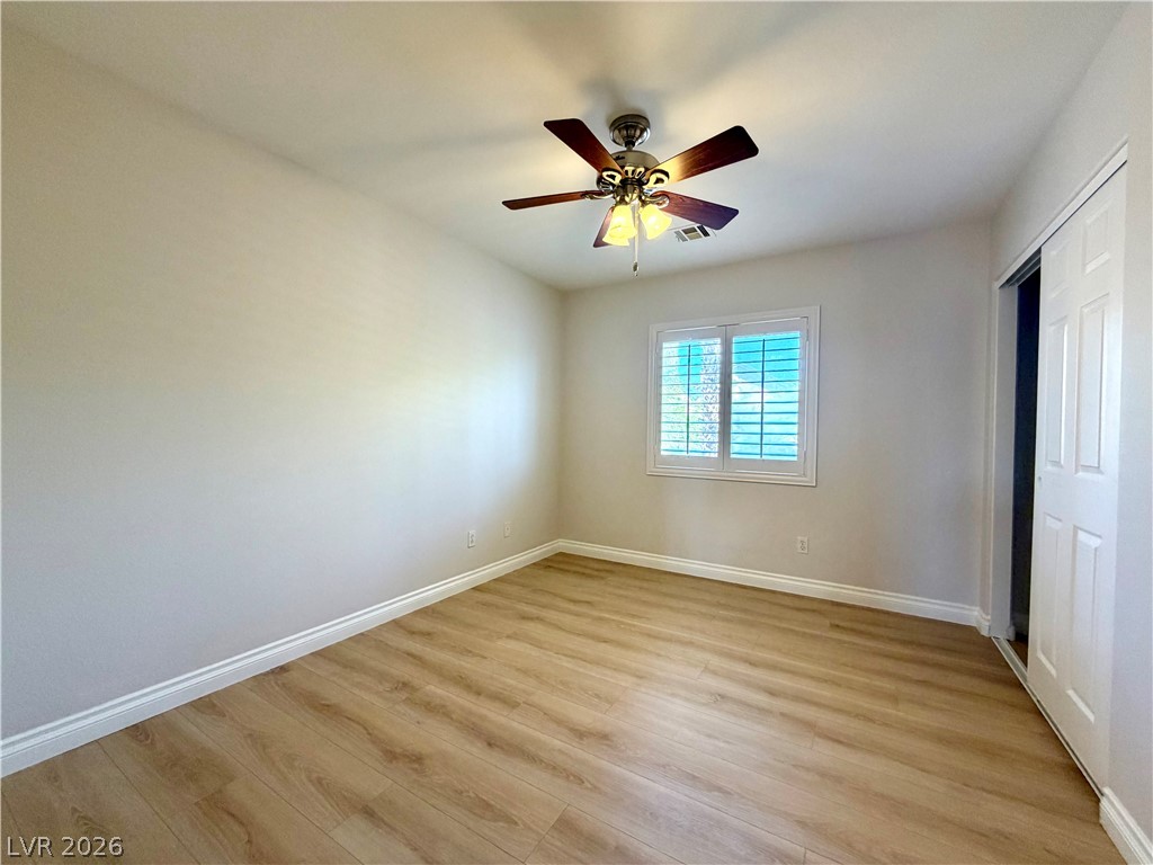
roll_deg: -1.5
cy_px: 432
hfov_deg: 102.1
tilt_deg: -0.8
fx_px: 466
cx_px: 576
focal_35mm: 14
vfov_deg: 85.7
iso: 250
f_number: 2.2
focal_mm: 2.22
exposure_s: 1/120
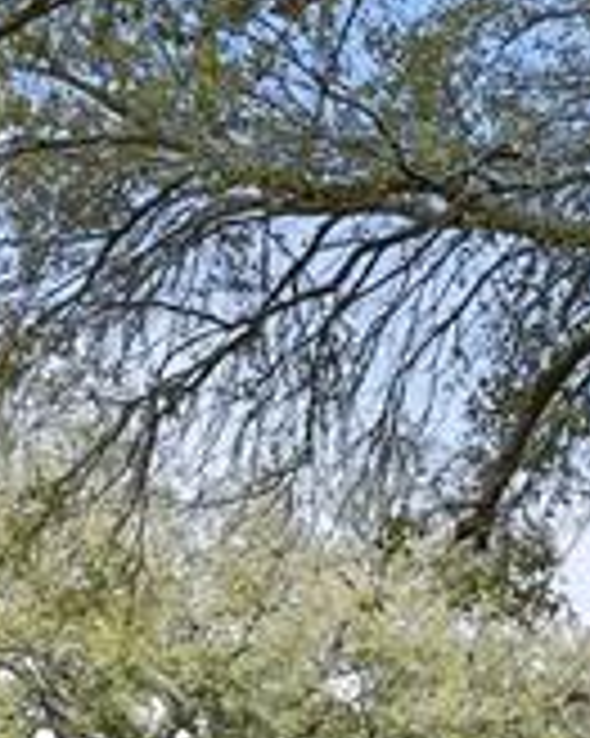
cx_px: 590
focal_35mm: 91
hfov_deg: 16.5
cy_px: 1044
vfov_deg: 19.0
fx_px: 1987
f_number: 8
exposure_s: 1/125
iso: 64
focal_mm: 15.5
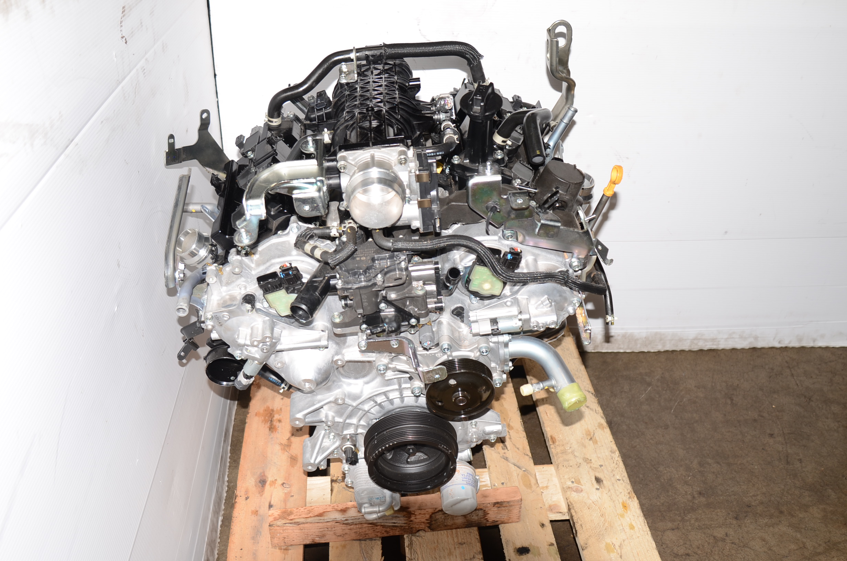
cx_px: 424
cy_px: 280
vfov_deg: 36.7
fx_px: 845
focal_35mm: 36
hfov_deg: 53.2
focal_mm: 24
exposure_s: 1/125
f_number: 4
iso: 100
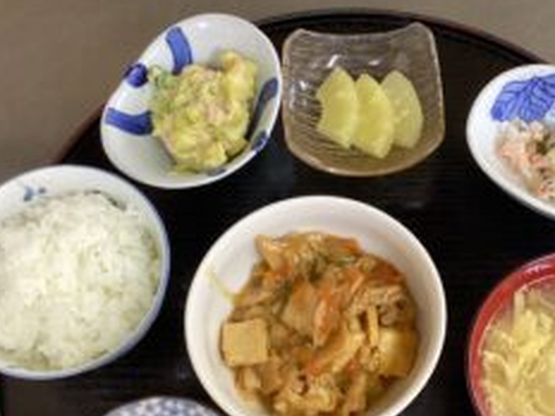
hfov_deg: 37.9
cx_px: 358
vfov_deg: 28.7
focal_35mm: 50
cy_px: 302
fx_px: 802
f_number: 2.4
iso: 320
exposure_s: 1/40
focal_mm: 3.3
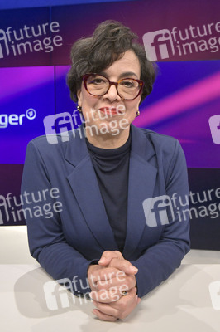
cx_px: 110
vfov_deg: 55.8
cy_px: 166
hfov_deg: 38.8
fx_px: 312
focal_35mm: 34
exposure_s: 1/200
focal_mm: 34
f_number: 6.3
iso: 2500
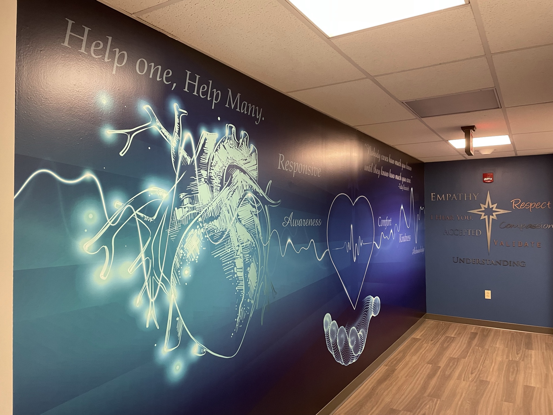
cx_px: 276
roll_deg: +0.0
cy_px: 208
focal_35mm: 26
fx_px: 415
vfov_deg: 53.1
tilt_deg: +1.0
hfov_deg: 67.3
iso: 250
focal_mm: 4.2
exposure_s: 1/60
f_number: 1.6
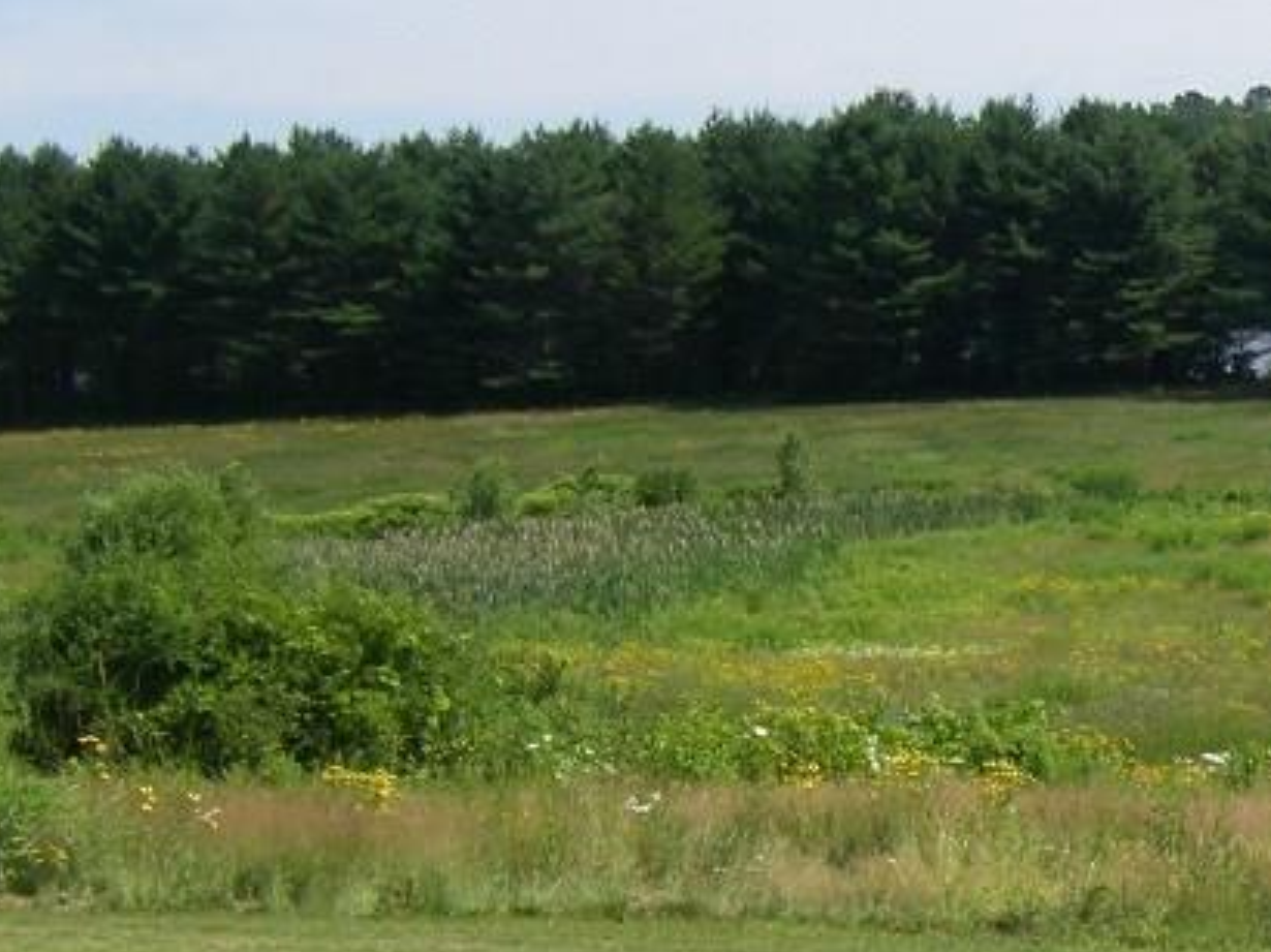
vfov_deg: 15.5
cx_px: 1218
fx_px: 3486
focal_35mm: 95
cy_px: 540
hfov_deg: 20.1
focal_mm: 6.3
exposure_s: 1/160
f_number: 7
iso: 64
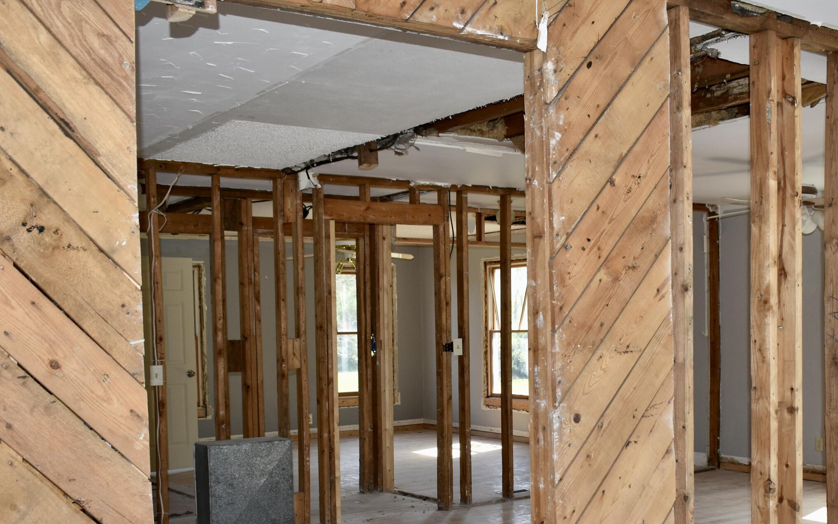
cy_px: 392
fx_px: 1028
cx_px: 505
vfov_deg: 28.2
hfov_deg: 44.1
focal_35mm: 45
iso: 220
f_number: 5
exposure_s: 1/200
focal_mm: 20
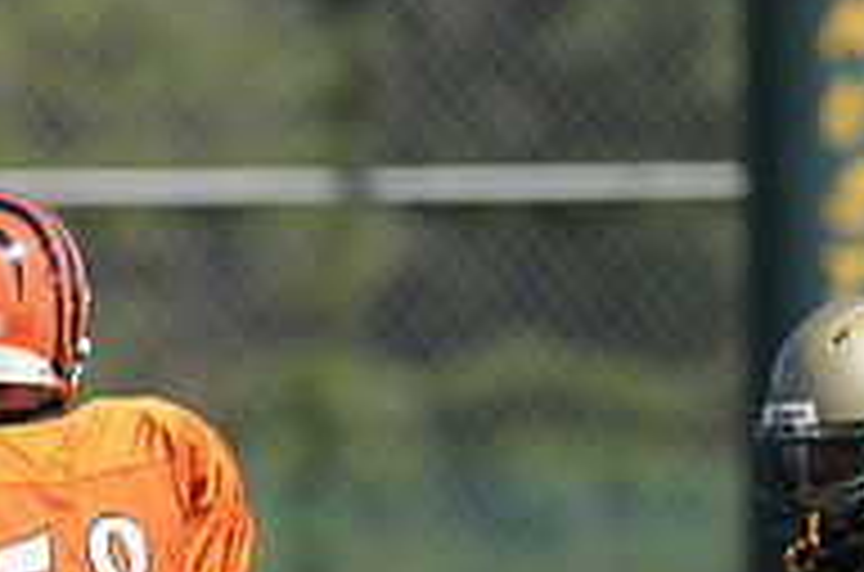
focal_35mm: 1359
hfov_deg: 1.5
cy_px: 772
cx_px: -216
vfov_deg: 1.0
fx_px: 32535
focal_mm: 300
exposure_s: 1/4000
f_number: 4
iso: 640
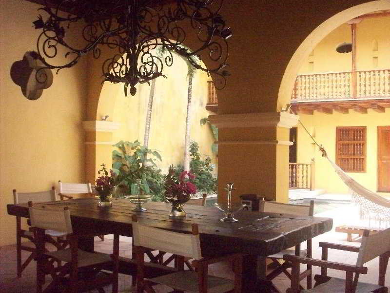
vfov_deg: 38.7
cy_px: 146
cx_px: 195
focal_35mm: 37
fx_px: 417
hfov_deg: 50.1
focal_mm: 6.2
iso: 800
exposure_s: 1/1002
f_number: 2.8
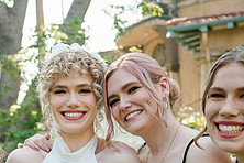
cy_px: 141
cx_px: 54
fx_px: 495
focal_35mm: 73
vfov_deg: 18.4
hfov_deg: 27.2
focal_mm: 28
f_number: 2.8
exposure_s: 1/500
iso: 100
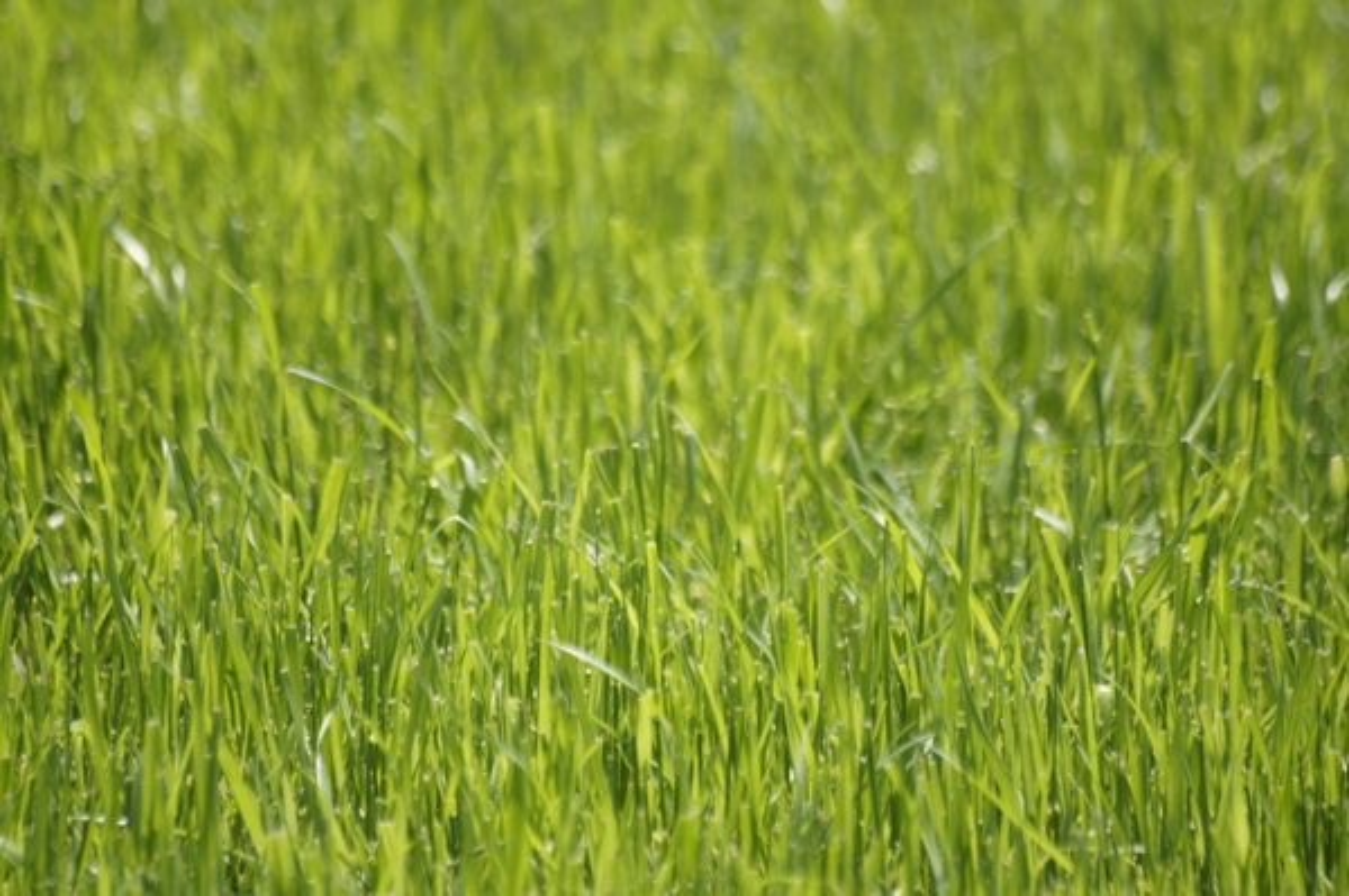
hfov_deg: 4.6
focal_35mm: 450
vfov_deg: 3.0
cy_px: 448
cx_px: 674
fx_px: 16848
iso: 200
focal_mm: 300
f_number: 6.3
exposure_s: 1/500
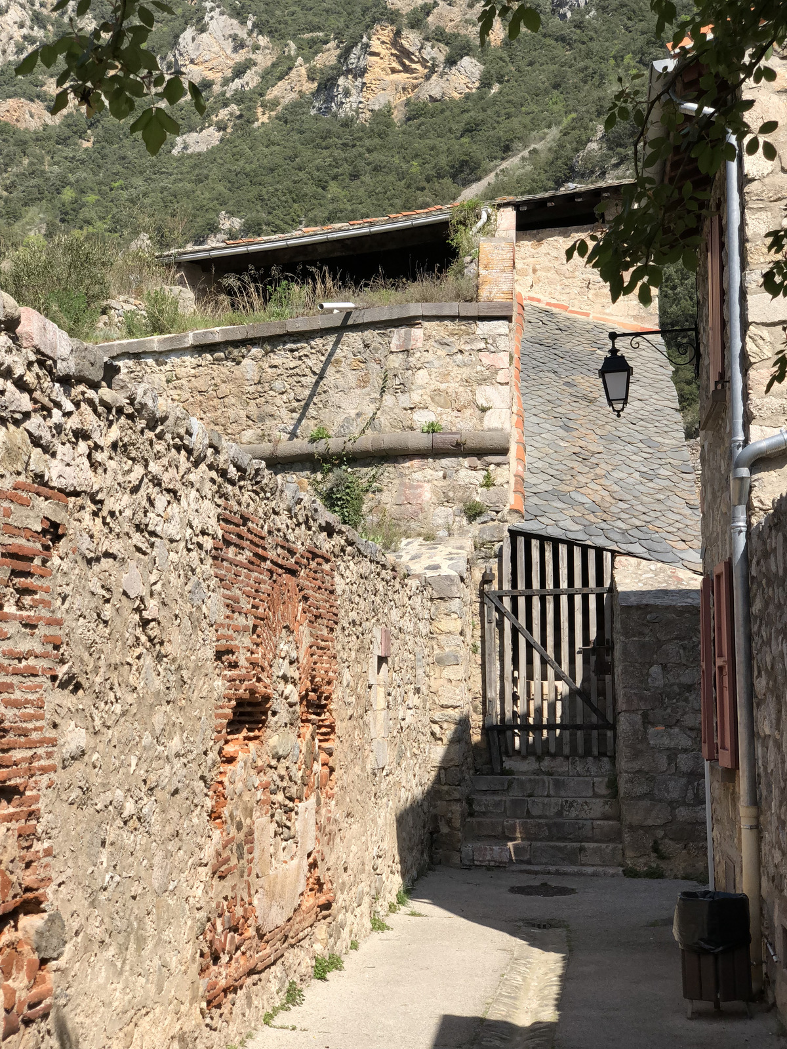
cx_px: 394
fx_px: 1576
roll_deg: +0.9
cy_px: 524
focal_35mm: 52
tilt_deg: +7.2
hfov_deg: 28.0
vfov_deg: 36.8
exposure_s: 1/873
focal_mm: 6
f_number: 2.4
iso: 16
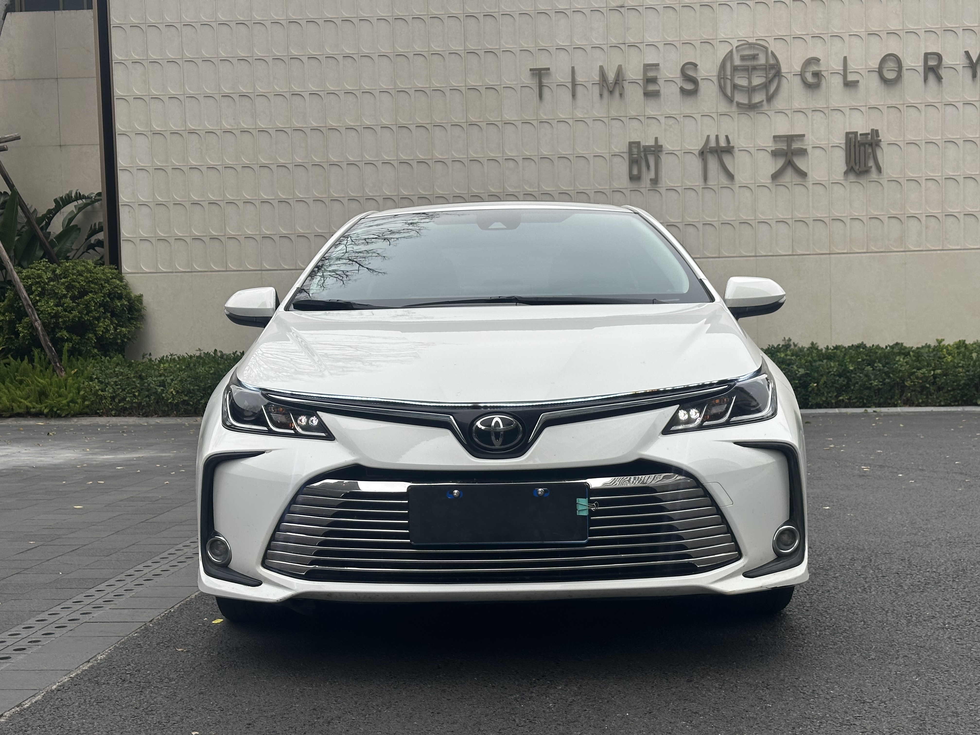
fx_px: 1359
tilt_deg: -2.1
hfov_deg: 39.7
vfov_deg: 30.3
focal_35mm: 48
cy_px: 368
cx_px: 490
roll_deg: +1.7
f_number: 1.78
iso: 64
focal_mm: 6.86
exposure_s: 1/672
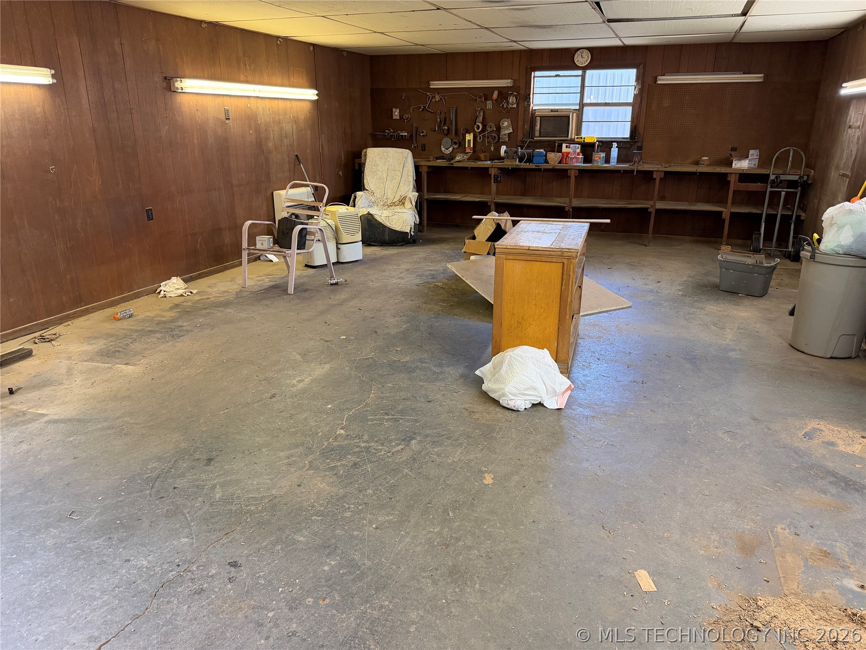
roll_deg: +0.4
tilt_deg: -18.6
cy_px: 325
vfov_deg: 56.8
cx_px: 433
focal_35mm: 24
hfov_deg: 71.6
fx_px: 600
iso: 320
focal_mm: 6.76
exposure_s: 1/60
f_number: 1.78
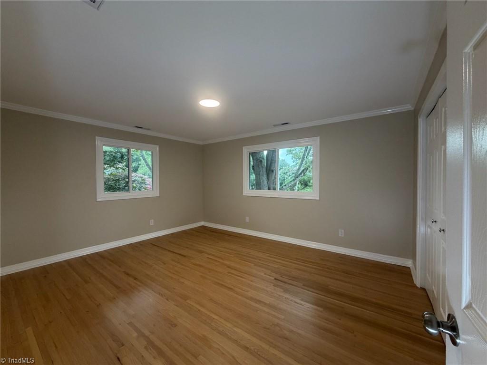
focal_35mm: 14
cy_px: 182
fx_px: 197
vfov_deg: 85.7
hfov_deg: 102.1
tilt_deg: -0.9
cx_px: 244
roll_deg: +0.7
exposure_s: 1/121
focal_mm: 2.22
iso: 250
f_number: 2.2
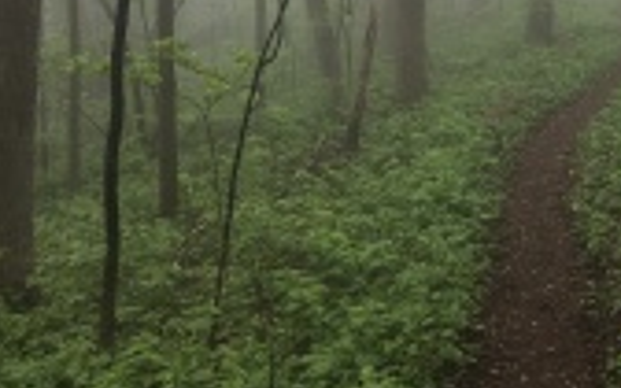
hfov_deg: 28.4
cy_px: -37
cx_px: 643
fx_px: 1134
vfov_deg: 18.7
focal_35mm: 67
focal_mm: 4.15
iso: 25
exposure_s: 1/181
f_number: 2.2
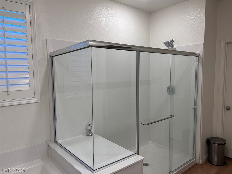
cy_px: 87
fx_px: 174
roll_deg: +1.2
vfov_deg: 53.1
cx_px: 116
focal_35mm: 26
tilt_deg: -4.5
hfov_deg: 67.3
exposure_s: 1/120
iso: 100
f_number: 1.5
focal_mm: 5.7
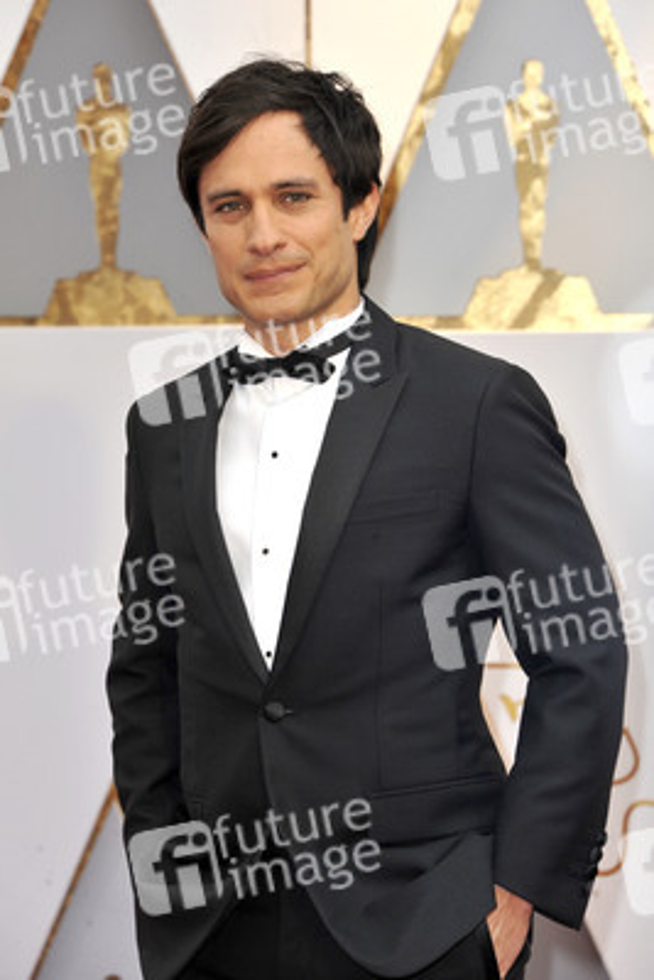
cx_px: 327
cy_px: 490
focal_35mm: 180
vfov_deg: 11.4
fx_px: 4900
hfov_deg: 7.6
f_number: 7.1
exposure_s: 1/250
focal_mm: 180
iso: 1000
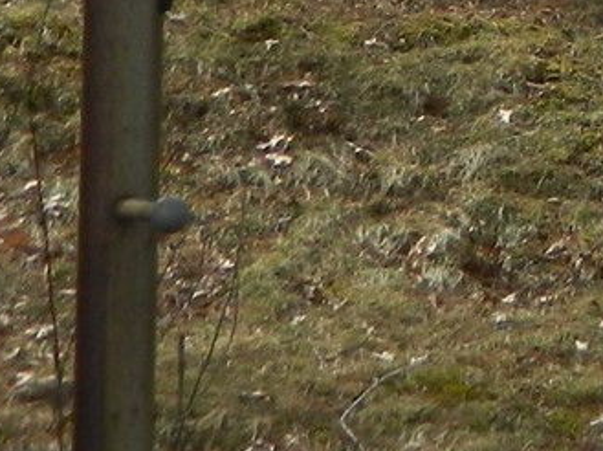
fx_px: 5098
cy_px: -720
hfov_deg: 6.4
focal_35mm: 293
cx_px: 1587
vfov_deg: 4.9
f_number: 3.6
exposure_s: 1/400
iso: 80
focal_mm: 8.4
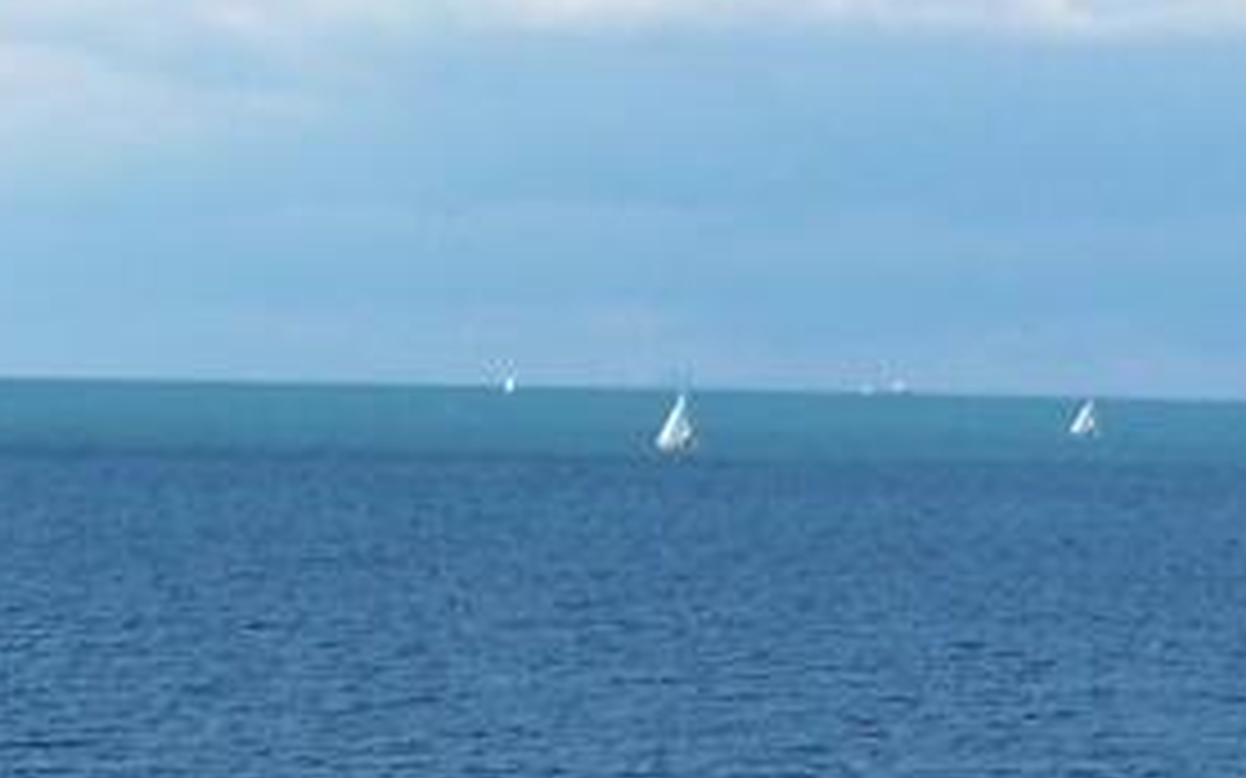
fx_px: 5059
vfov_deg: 8.8
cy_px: 648
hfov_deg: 14.0
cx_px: 733
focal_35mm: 149
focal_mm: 6.3
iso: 80
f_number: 4
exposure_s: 1/800
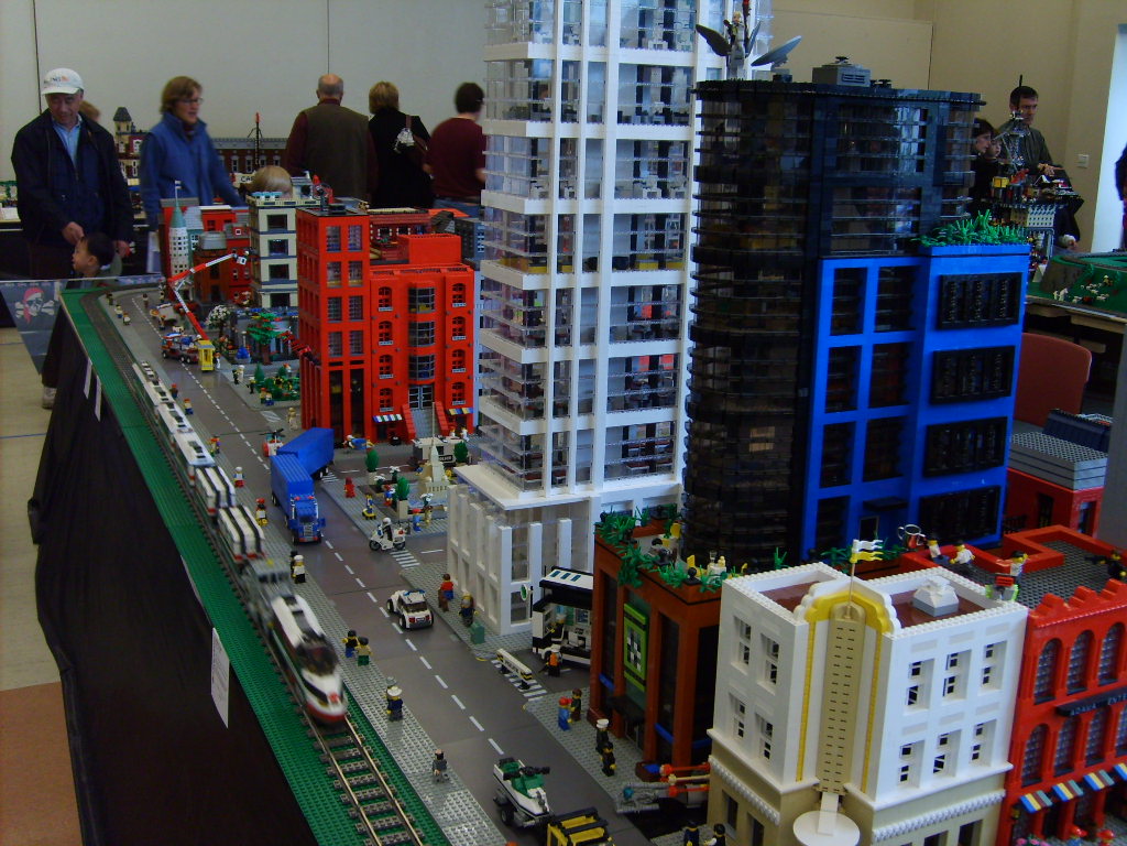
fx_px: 1140
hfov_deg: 52.6
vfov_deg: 40.7
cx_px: 564
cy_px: 423
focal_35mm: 35
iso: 100
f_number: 2.8
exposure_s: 1/30
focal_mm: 5.8
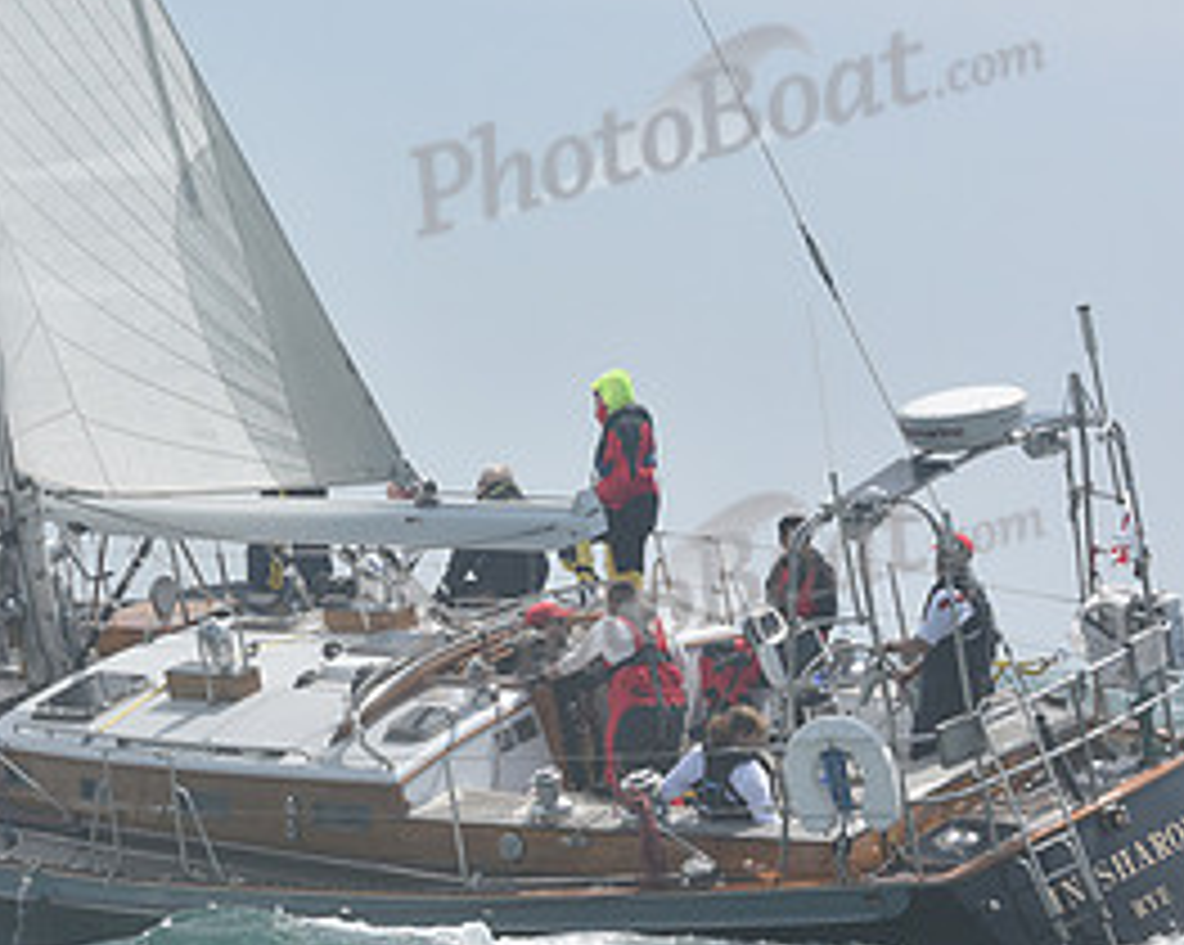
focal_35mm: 145
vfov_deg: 10.6
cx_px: 180
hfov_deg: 13.2
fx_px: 5077
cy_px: 416
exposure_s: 1/800
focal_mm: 70
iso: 320
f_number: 13
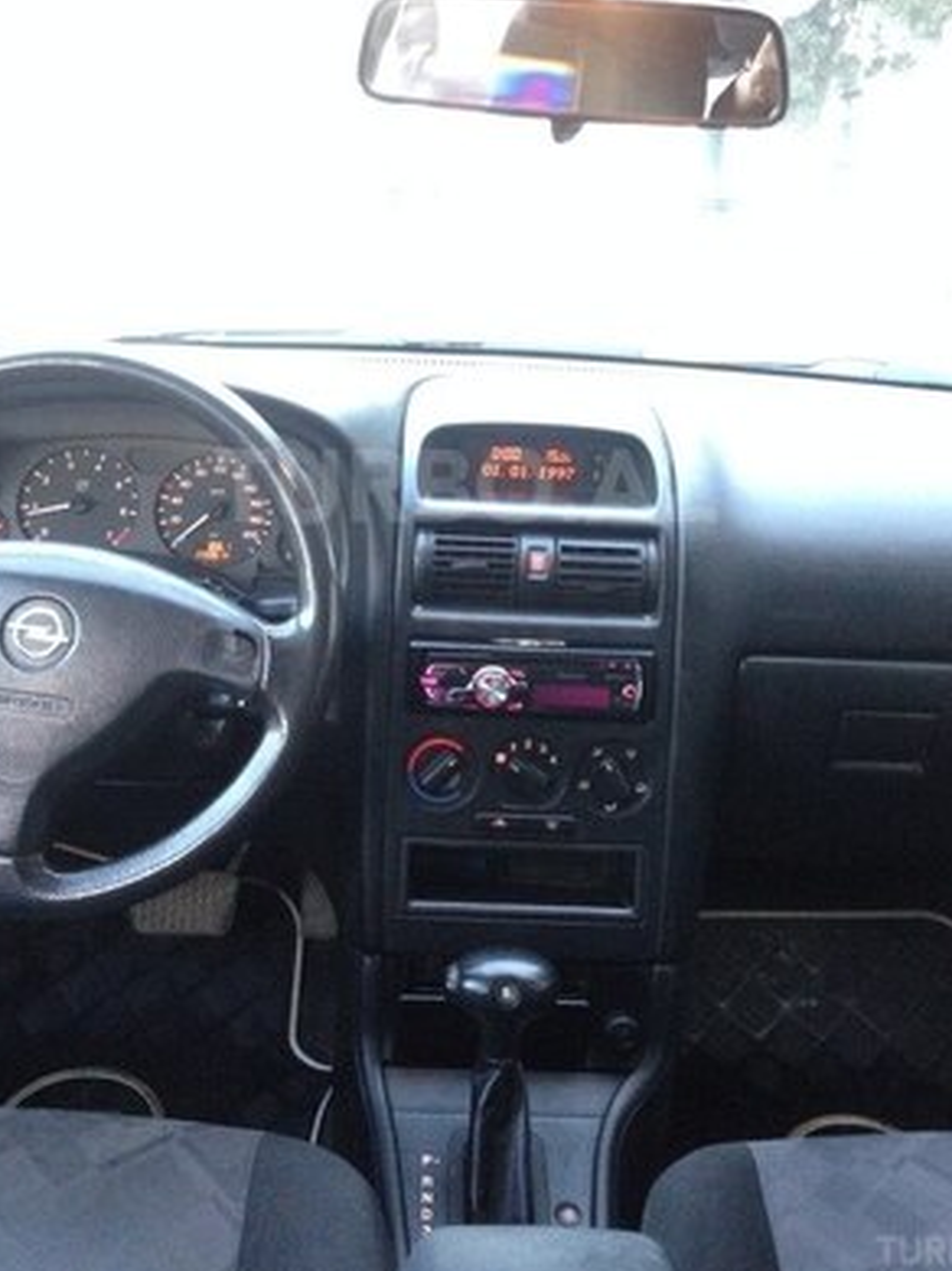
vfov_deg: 44.5
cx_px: 466
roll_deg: -2.4
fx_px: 1542
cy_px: 486
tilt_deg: -8.4
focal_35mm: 42
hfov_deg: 34.3
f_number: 2.4
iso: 320
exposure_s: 1/20
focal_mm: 4.12
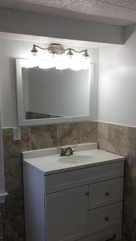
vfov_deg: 50.2
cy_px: 145
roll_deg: +0.7
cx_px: 66
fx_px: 257
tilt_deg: -13.3
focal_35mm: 40
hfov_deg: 29.7
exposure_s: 1/120
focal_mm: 4.15
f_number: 2.2
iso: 40
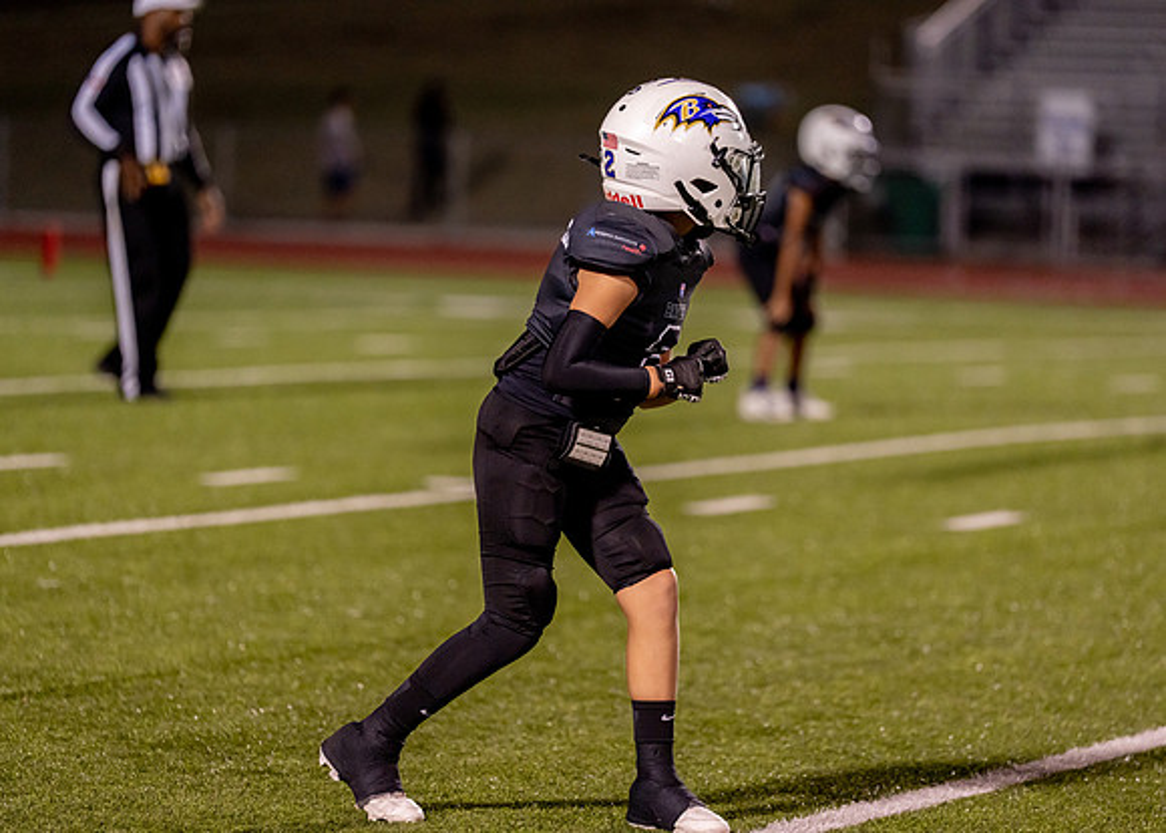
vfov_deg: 8.0
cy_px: 416
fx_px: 5932
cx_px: 583
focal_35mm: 179
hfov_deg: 11.2
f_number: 2.8
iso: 2000
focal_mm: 171
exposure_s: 1/1000
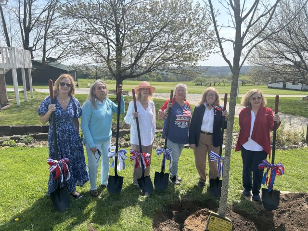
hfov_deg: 67.3
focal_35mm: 26
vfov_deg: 53.1
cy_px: 116
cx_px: 154
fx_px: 231
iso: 50
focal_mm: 5.7
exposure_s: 1/2513
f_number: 1.5
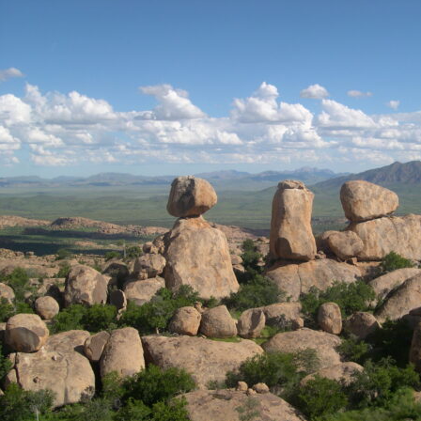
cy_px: 210
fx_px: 619
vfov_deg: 37.6
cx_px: 281
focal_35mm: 45
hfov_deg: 37.2
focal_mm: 8
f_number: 7.6
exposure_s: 1/247
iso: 100
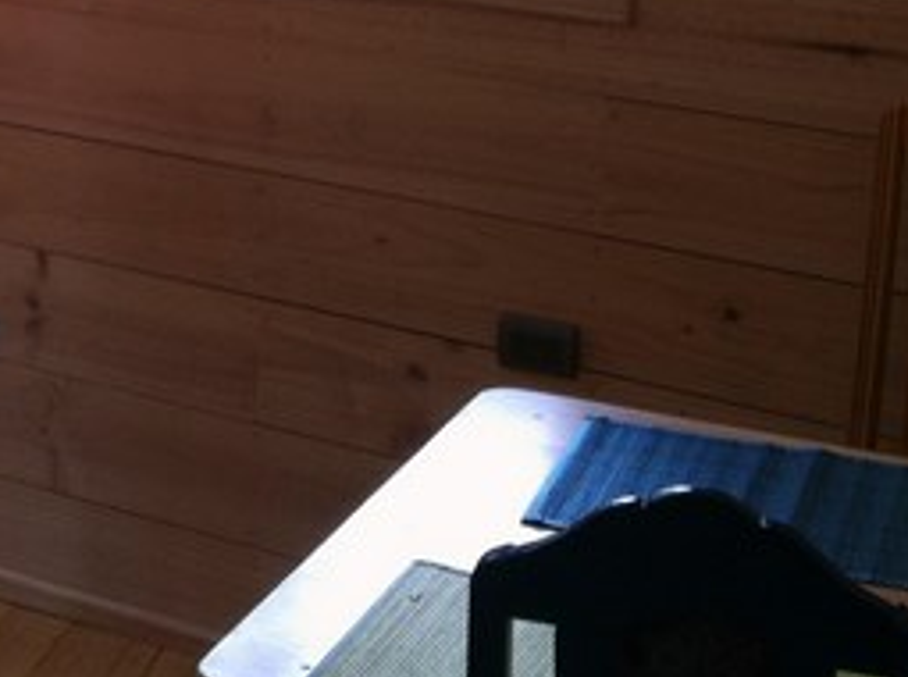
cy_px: -7
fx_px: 2879
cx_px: 139
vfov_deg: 13.2
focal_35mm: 110
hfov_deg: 17.7
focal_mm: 3.85
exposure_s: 1/120
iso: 100
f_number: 2.8
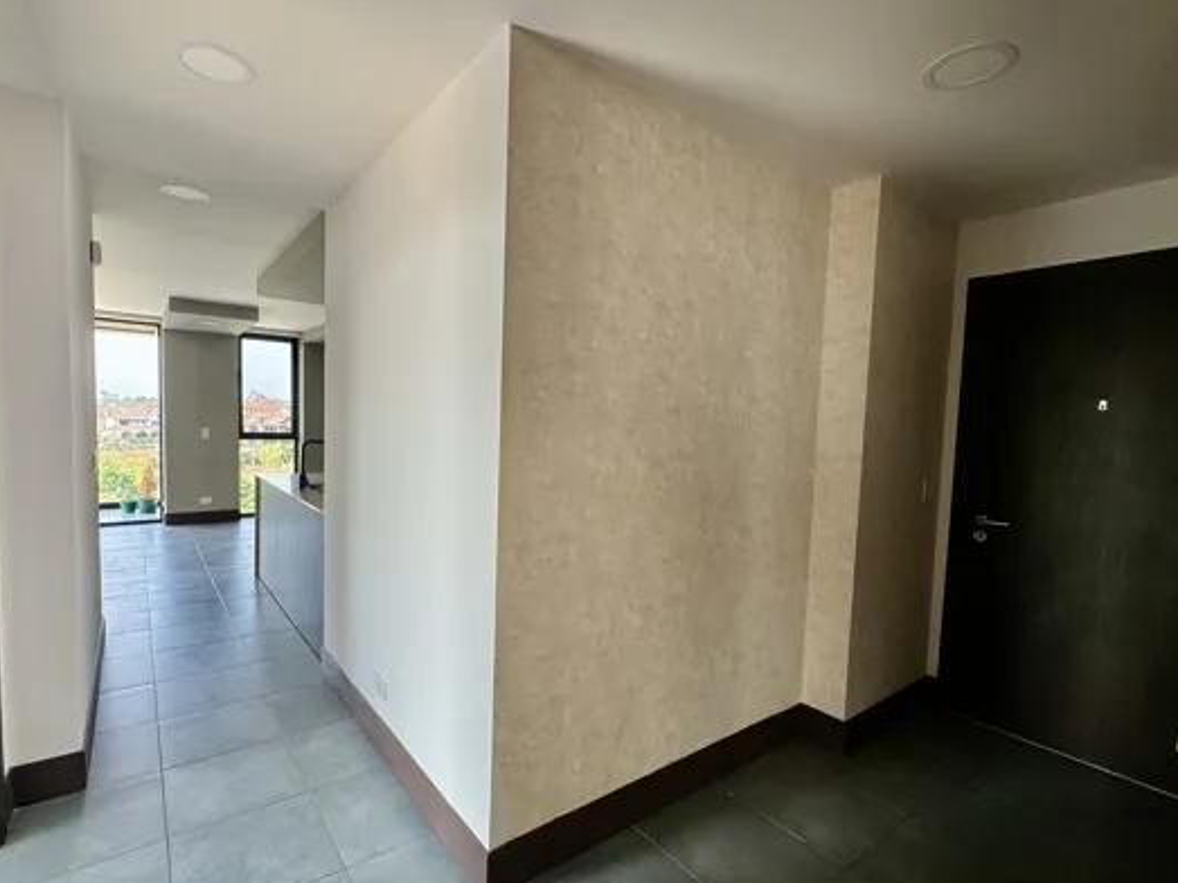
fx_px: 578
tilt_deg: -3.9
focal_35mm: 17
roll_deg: -1.6
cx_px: 548
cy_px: 462
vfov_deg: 74.7
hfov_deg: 90.9
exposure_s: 1/99
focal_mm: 2.22
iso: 50
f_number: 2.2
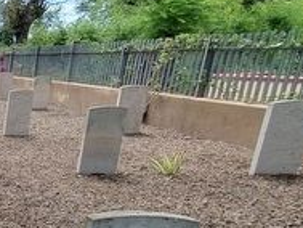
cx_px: -289
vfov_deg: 25.4
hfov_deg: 19.9
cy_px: 225
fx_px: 482
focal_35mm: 55
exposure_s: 1/312
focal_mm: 1.8
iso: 50
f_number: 2.2
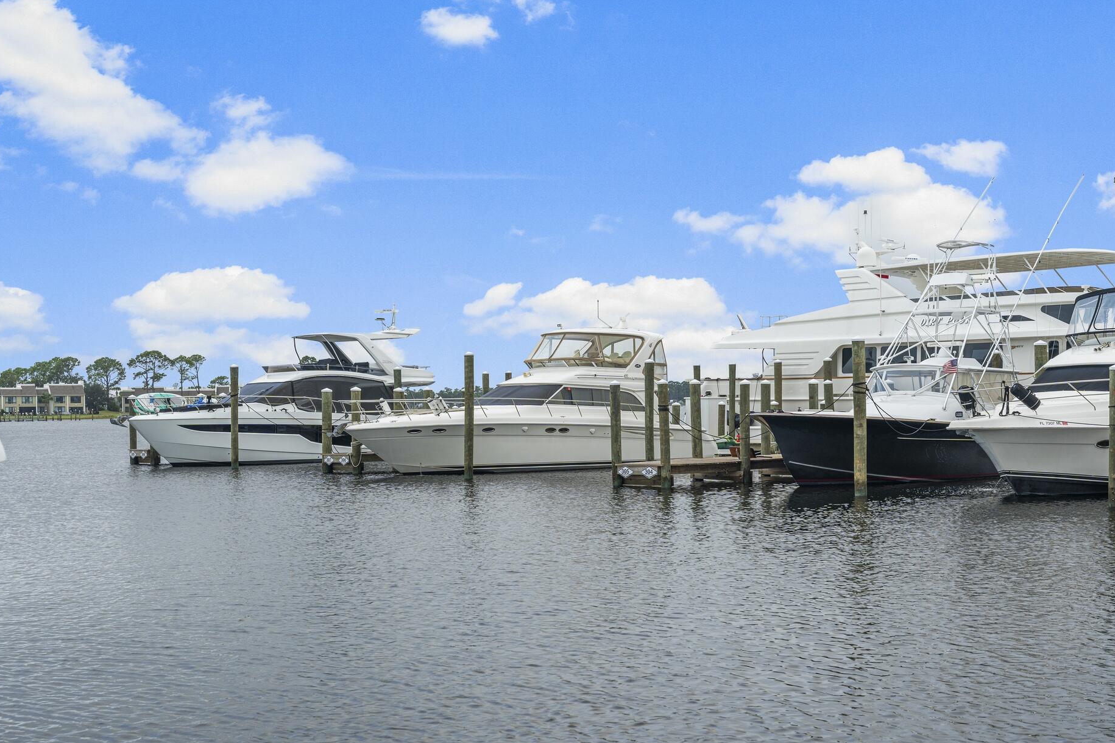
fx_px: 1459
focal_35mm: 47
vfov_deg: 28.6
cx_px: 609
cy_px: 401
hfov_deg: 41.8
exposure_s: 1/25
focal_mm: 42.1
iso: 100
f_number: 8
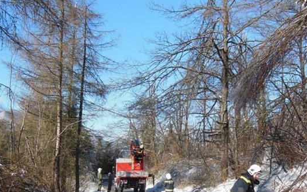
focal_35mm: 40
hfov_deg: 49.3
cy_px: 146
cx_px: 155
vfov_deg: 31.4
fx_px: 335
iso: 125
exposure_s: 1/640
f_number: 3.5
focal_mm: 4.5
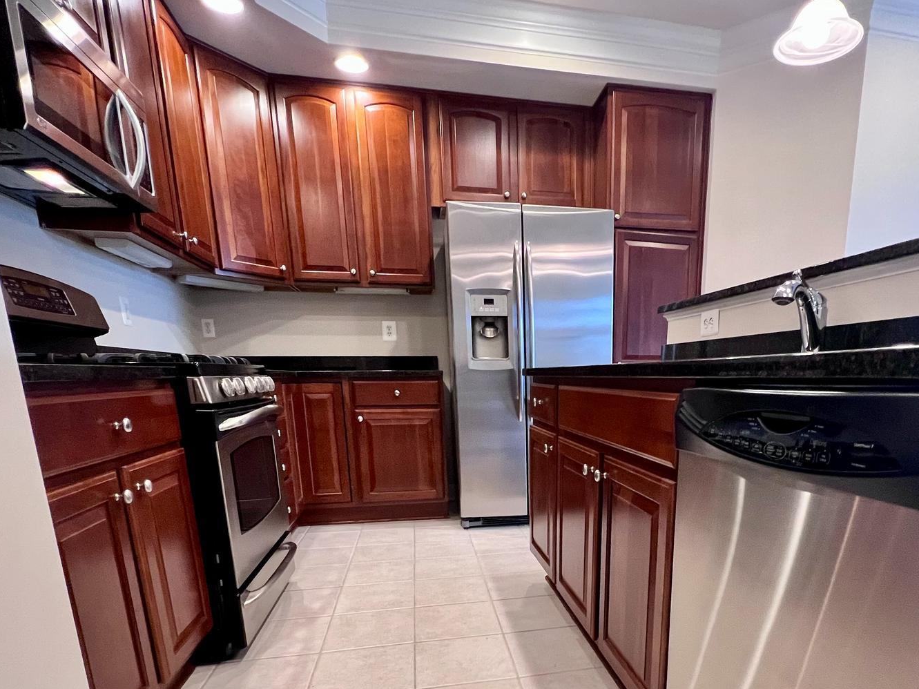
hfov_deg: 80.8
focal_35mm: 20
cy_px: 507
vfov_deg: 62.6
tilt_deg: -13.8
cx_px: 549
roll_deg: +0.4
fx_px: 531
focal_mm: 1.57
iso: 400
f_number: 1.8
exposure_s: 1/60
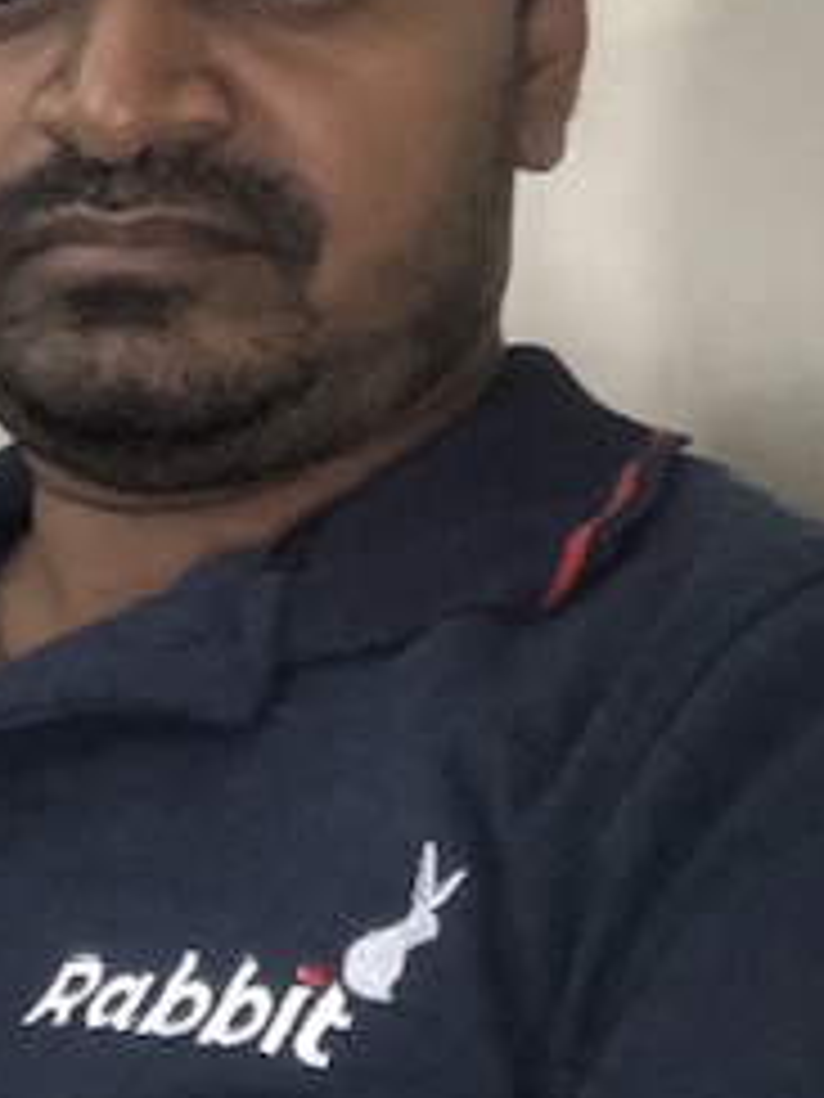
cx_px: 47
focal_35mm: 84
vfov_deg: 23.0
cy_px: 266
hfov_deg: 17.3
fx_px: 2666
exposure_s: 1/24
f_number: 2.2
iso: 500
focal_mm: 2.87
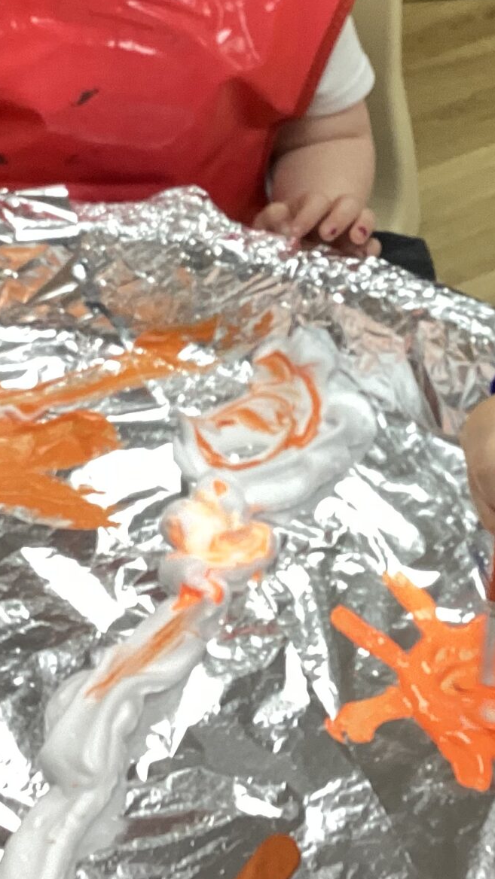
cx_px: 334
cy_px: 221
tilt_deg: -46.3
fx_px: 1727
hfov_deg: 16.3
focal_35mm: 74
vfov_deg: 28.2
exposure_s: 1/50
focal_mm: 3.3
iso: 80
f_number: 2.4
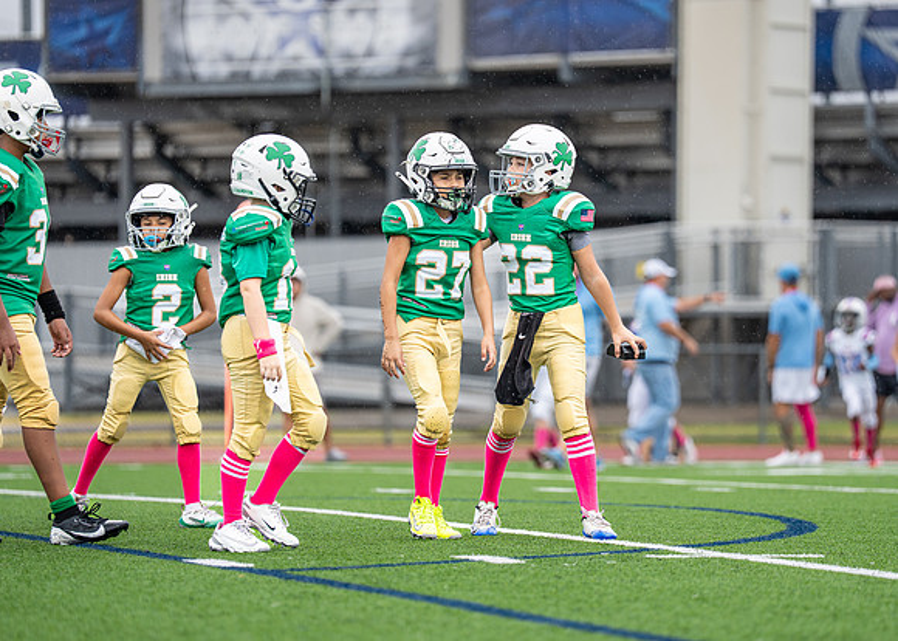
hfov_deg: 8.8
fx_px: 5829
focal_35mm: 229
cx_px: 496
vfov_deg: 6.3
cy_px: 285
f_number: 2.8
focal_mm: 178
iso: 400
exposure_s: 1/1000
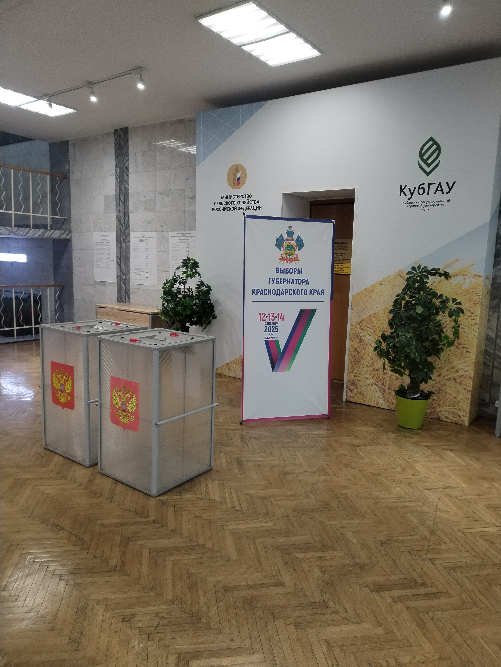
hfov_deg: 53.1
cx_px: 250
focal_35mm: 26
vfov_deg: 67.3
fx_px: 502
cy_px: 334
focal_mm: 4.75
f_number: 1.8
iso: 432
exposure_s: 1/50
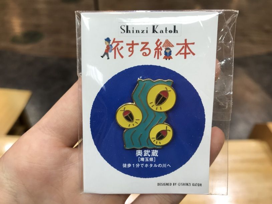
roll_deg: -0.1
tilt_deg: -40.6
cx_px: 136
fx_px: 220
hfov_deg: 63.5
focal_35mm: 28
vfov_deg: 49.7
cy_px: 102
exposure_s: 1/50
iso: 32
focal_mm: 3.99
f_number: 1.8
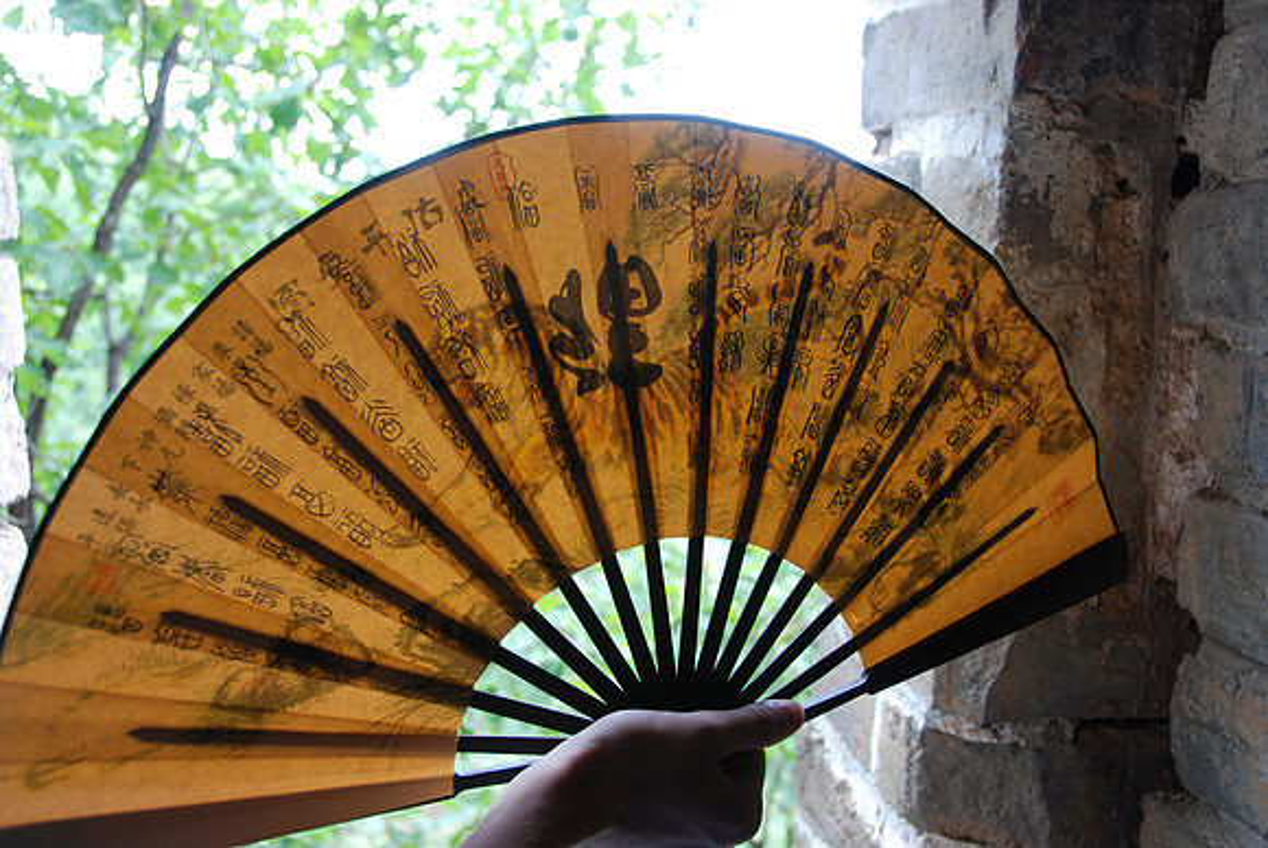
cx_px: 634
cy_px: 424
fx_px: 1269
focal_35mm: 36
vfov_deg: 37.0
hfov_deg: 53.1
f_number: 4
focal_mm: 24
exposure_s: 1/60
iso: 200
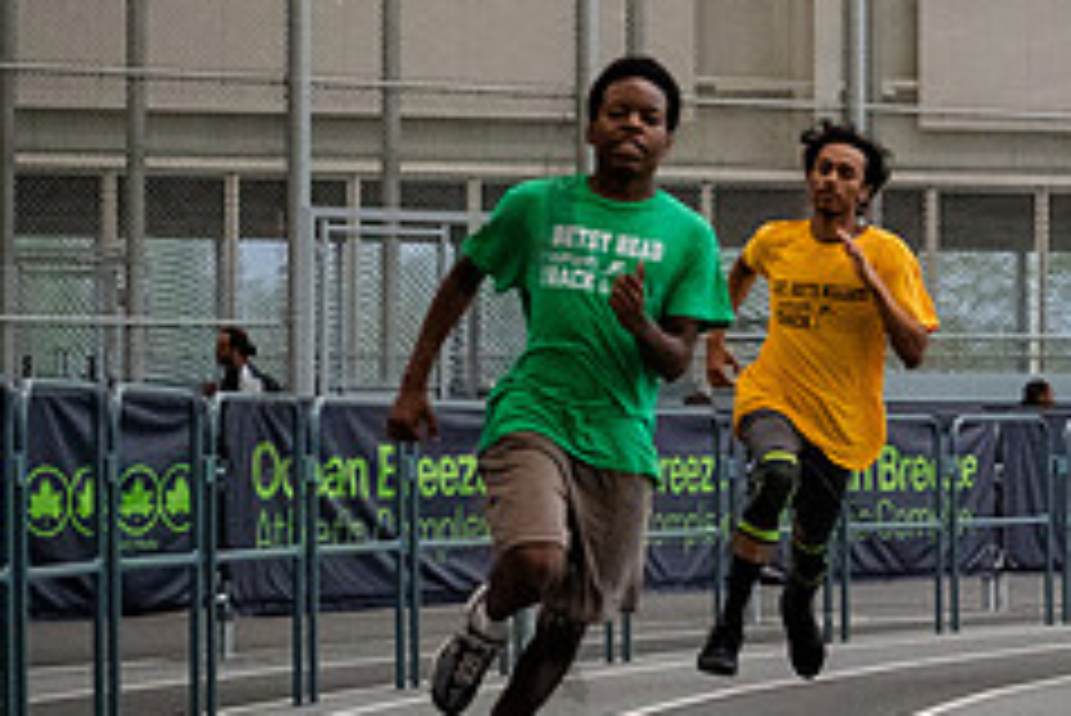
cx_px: 1397
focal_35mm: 166
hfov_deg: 12.0
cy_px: 440
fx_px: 4941
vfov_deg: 8.3
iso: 6400
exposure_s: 1/1600
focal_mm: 56
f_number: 3.5
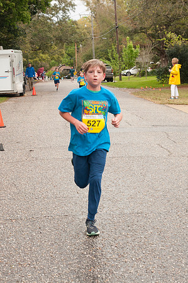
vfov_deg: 28.1
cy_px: 142
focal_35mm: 72
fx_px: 565
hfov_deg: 18.9
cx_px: 94
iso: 800
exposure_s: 1/320
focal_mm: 48
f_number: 7.1
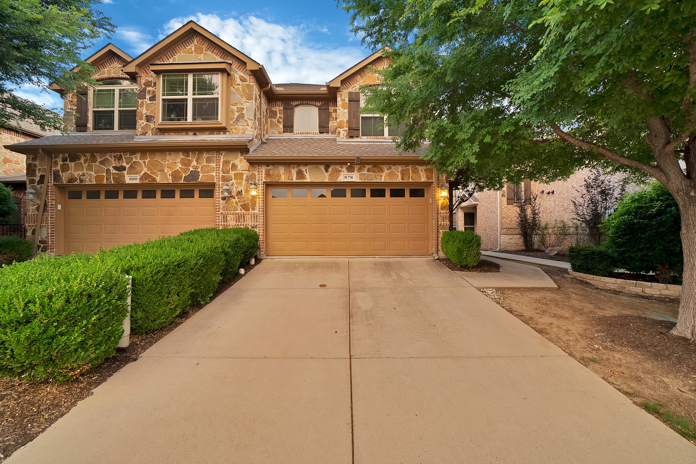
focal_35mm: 12
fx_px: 232
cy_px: 232
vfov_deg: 90.0
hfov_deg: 112.6
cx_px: 348
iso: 640
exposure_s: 1/15
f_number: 9
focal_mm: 12
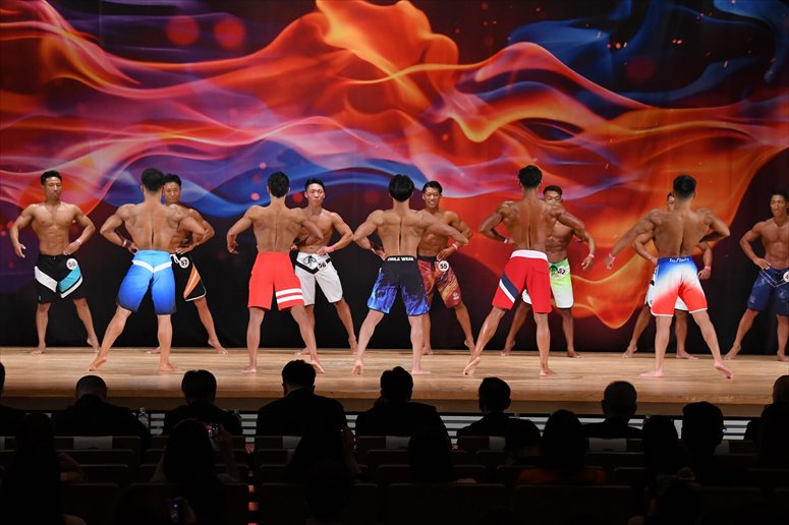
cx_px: 394
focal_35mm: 108
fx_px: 2366
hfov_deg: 18.9
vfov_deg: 12.7
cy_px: 262
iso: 3200
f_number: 5.6
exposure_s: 1/400
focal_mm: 72
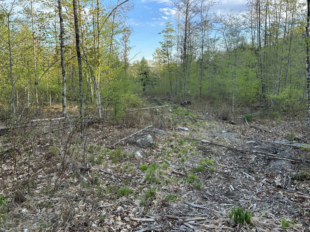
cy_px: 116
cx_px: 155
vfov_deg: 53.1
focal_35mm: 26
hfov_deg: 67.3
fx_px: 233
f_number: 1.5
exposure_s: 1/454
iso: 50
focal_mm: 5.7
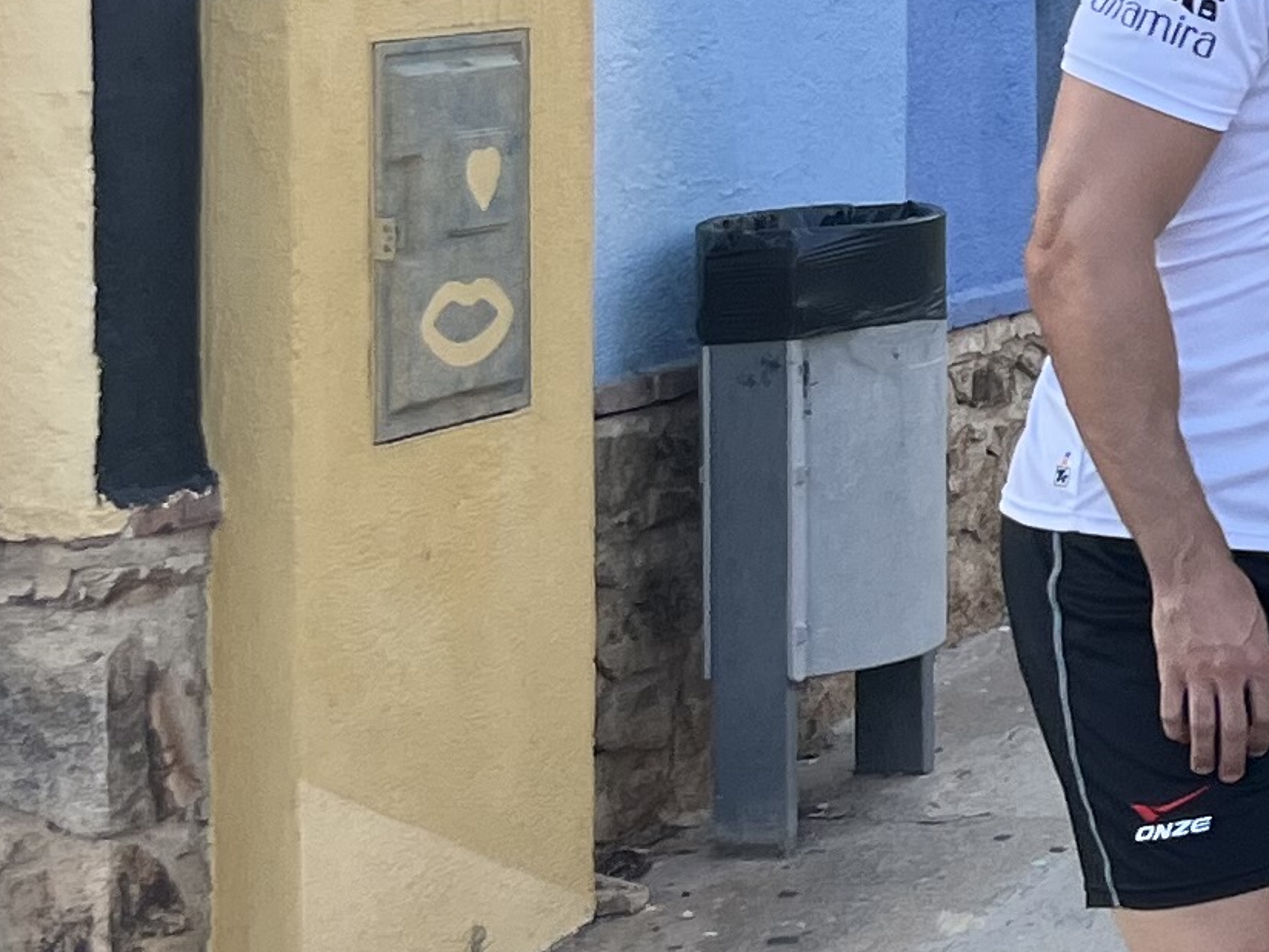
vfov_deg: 11.5
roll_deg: +1.1
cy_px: -108
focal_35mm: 127
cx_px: 2938
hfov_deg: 12.5
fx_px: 4656
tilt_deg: -1.6
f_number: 1.6
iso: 50
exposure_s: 1/608
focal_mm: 5.1
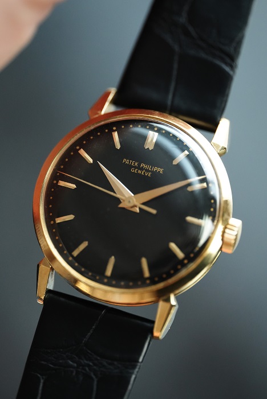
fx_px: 1167
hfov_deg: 13.1
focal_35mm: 105
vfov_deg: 19.4
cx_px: 134
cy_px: 200
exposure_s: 1/250
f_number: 2.8
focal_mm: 105
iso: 5000
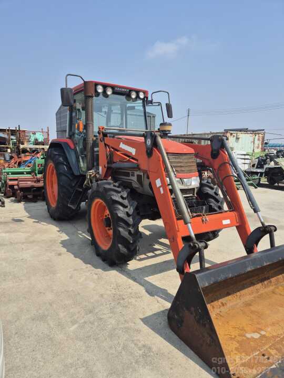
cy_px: 189
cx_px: 142
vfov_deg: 73.9
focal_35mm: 23
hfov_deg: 58.9
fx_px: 252
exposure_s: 1/2080
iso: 25
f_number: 1.8
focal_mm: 5.4
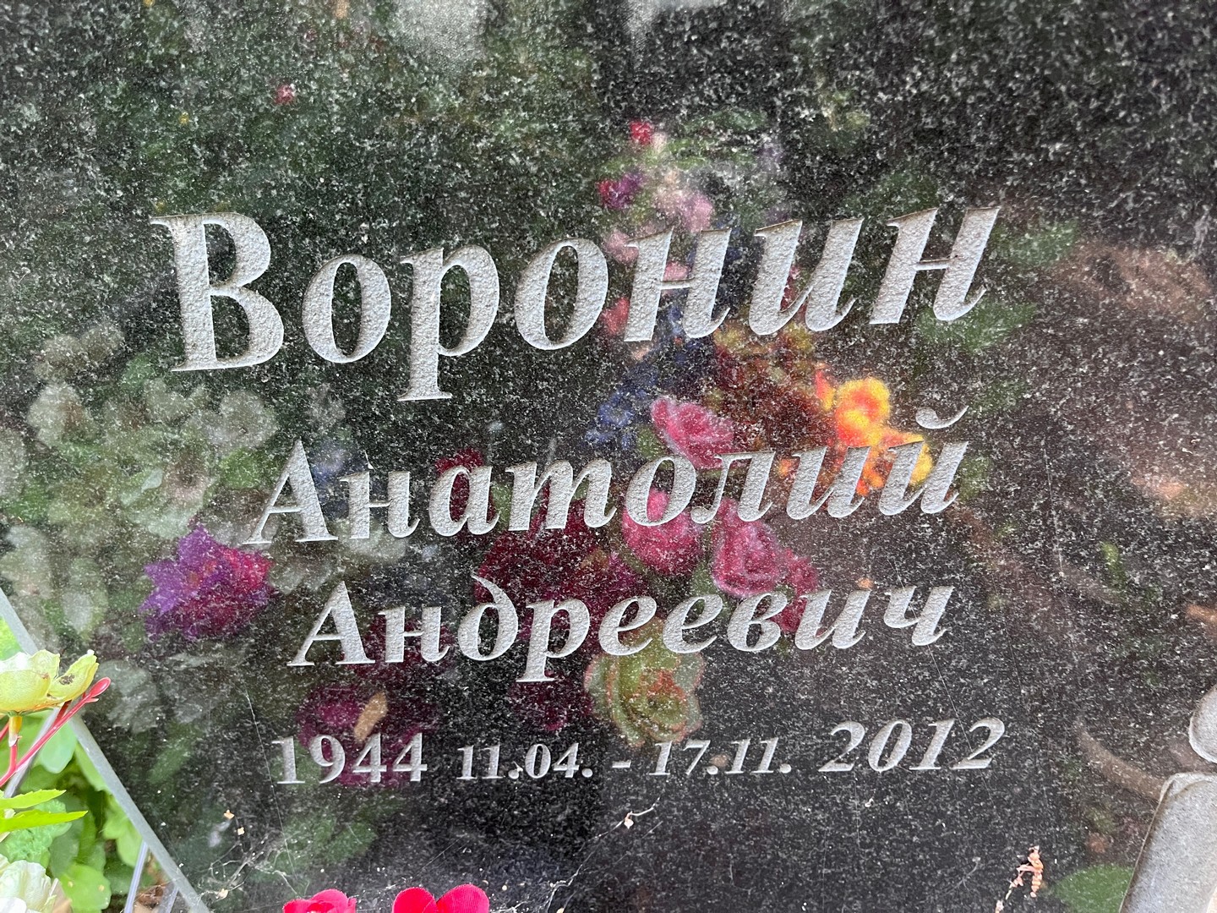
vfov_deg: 53.1
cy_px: 456
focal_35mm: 26
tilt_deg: -34.1
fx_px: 914
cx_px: 608
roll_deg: +6.1
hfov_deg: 67.3
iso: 200
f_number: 1.6
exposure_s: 1/60
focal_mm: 5.1
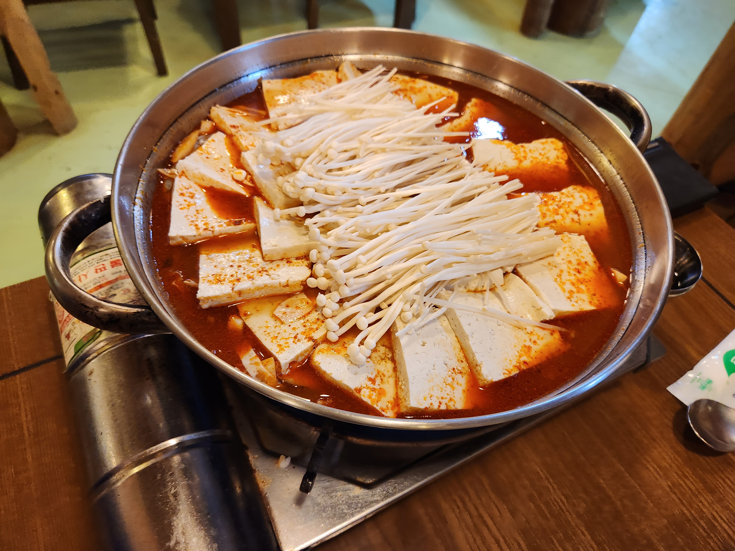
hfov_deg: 73.9
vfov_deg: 58.9
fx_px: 488
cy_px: 276
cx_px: 368
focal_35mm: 23
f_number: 1.8
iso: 400
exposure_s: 1/120
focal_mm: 5.4
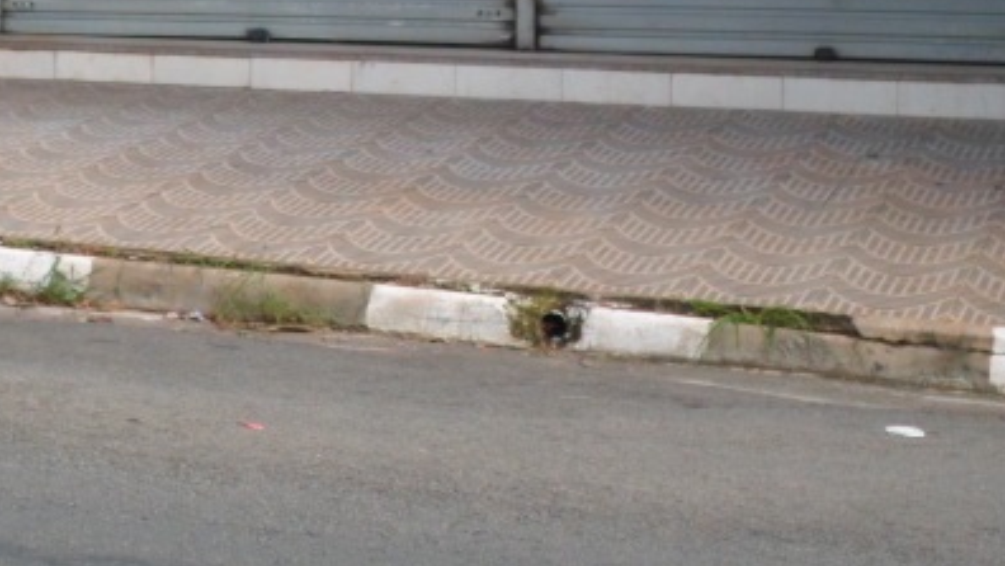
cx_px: 236
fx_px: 3225
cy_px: -363
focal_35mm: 121
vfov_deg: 9.6
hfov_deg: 17.6
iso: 80
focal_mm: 7.8
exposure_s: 1/350
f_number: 3.2
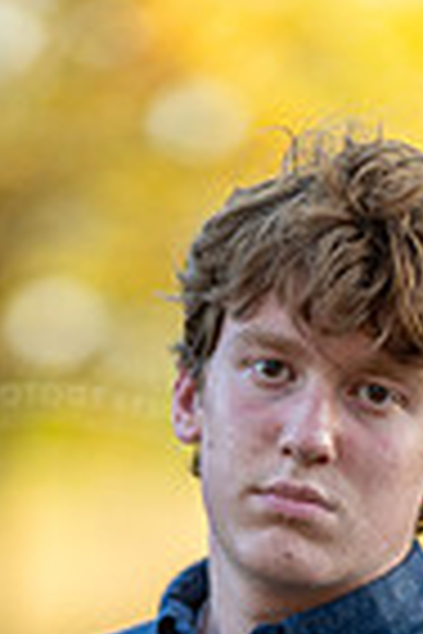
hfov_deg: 5.1
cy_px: 931
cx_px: 158
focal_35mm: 271
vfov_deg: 7.5
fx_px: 4776
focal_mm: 85
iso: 125
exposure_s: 1/640
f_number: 1.2
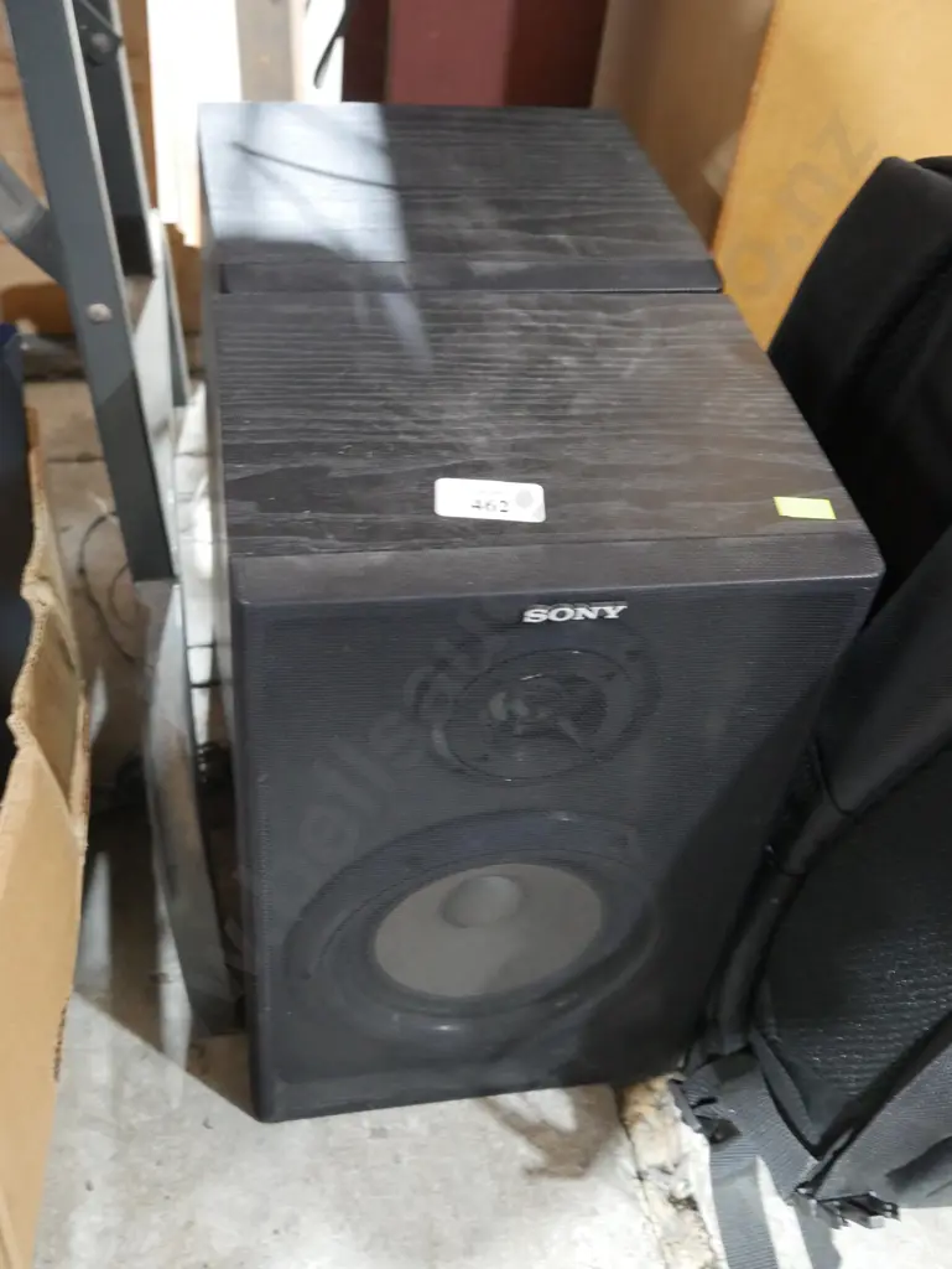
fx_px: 1392
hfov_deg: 37.8
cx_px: 476
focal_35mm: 38
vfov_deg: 49.0
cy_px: 634
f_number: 4.1
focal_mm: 19
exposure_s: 1/20
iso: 3200
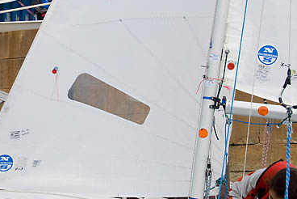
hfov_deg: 23.8
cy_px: 110
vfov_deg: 16.1
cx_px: 100
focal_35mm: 85
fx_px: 702
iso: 200
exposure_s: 1/320
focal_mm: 36
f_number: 9
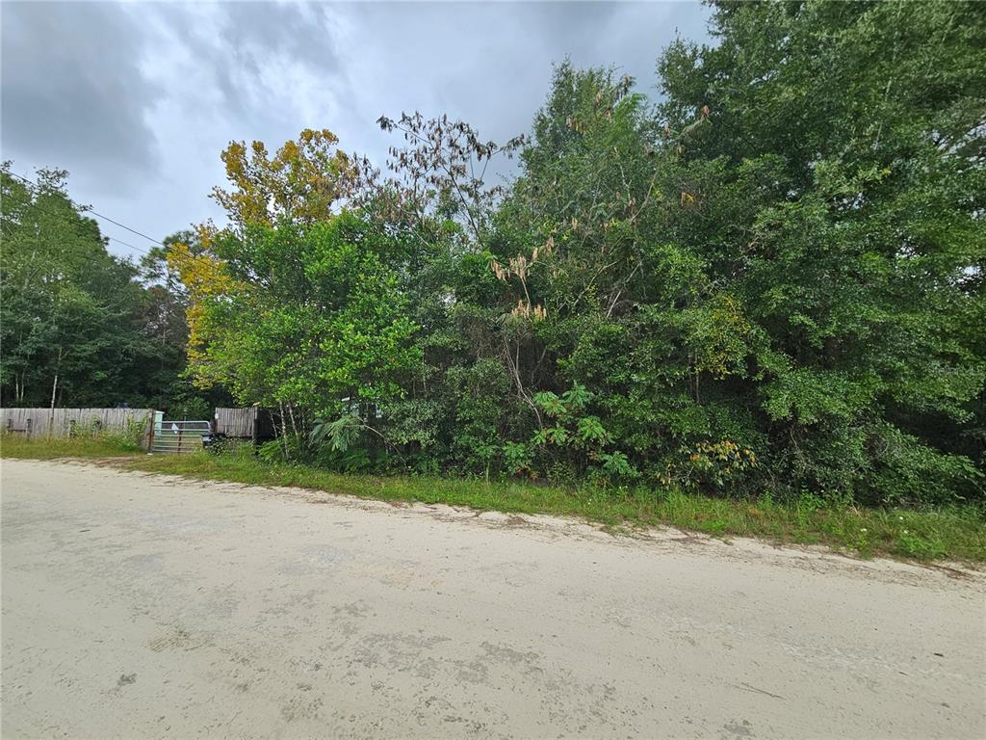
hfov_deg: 106.2
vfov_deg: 89.9
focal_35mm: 13
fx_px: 370
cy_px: 370
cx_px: 493
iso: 50
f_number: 2.2
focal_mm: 2.2
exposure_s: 1/328
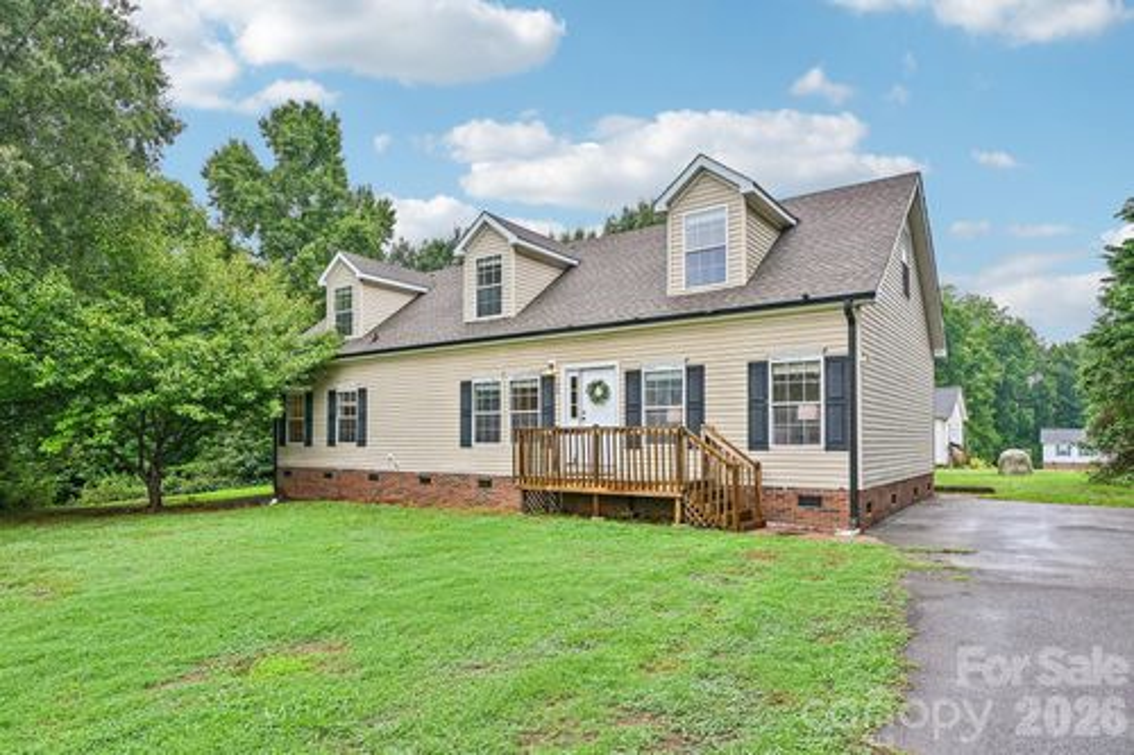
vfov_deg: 60.7
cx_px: 567
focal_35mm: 20
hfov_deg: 82.6
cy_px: 378
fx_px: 646
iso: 100
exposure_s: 1/50
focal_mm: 20.5
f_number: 8
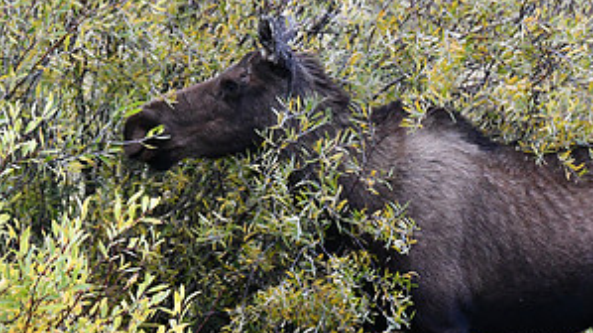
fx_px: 4543
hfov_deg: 7.5
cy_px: 251
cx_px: 365
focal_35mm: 289
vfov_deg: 4.2
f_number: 5.6
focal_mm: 95
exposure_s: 1/250
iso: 2200
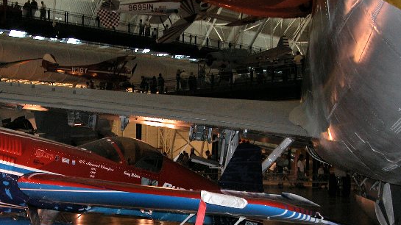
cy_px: 176
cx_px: 112
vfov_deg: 21.2
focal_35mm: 56
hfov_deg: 36.6
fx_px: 595
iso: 200
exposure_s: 1/60
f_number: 2.8
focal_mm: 8.9
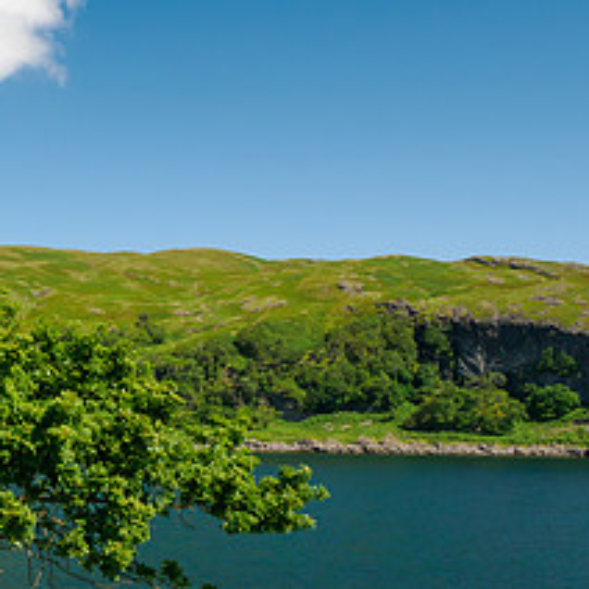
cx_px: 6
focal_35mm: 58
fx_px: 1117
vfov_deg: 29.3
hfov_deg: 27.9
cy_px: 402
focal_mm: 12
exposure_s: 1/400
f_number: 7.1
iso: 400
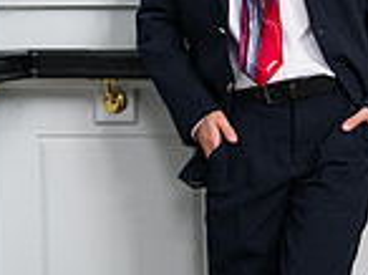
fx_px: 1008
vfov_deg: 15.5
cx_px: 343
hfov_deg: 20.2
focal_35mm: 95
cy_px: 121
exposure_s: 1/400
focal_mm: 32
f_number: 3.2
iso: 1000
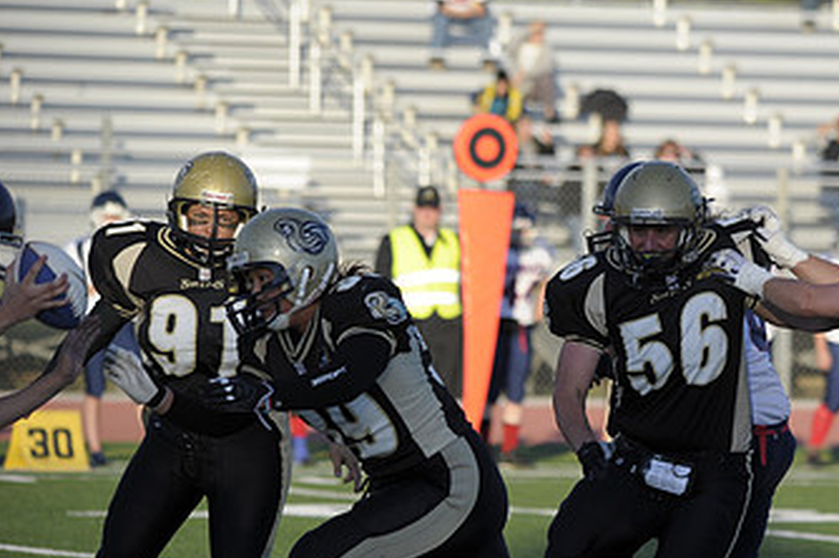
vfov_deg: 3.4
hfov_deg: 5.2
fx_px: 9313
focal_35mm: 400
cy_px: 352
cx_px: 721
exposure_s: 1/1000
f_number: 5.6
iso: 450
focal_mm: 230
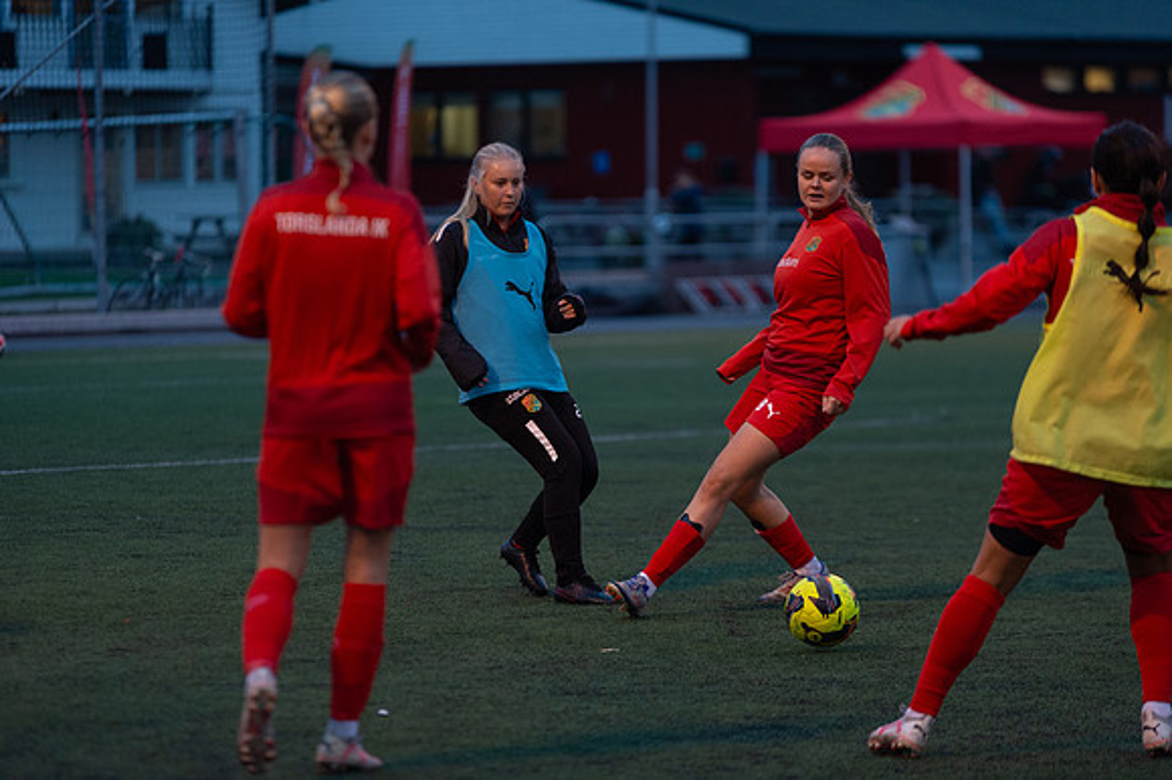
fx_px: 6507
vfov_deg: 6.9
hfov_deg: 10.3
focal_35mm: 200
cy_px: 390
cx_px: 586
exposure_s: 1/640
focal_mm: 200
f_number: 3.2
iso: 3200
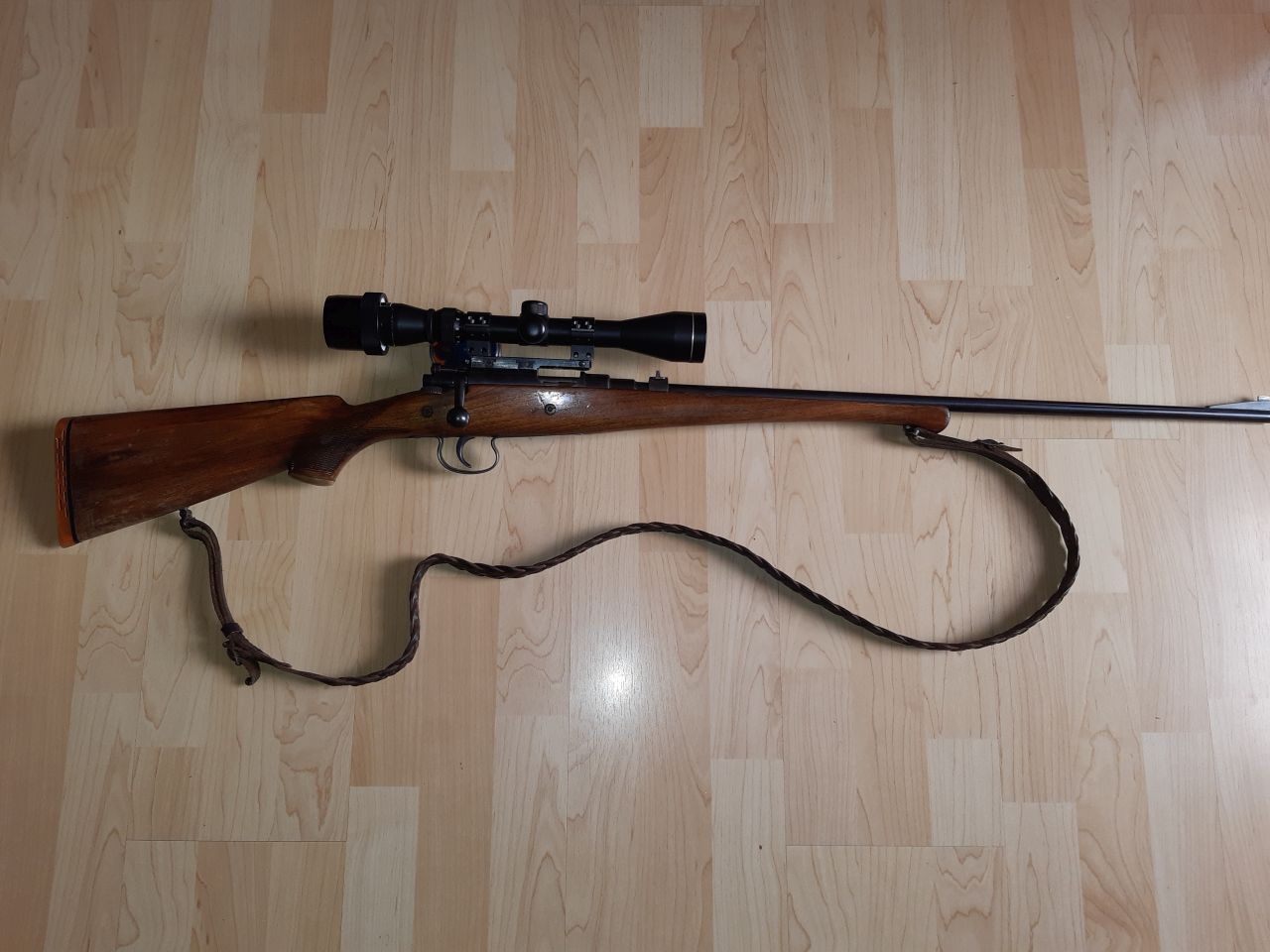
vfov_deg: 53.1
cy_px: 476
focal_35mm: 26
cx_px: 635
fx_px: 954
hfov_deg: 67.3
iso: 64
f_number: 1.7
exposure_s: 1/50
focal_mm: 3.92
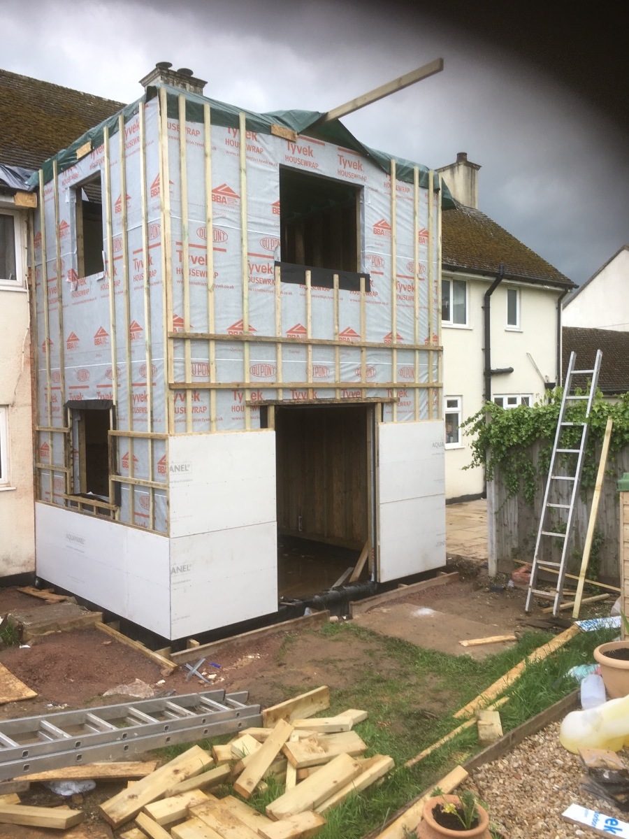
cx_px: 314
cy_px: 420
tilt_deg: -1.2
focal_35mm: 29
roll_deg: -0.1
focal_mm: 4.15
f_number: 2.2
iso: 25
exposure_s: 1/116
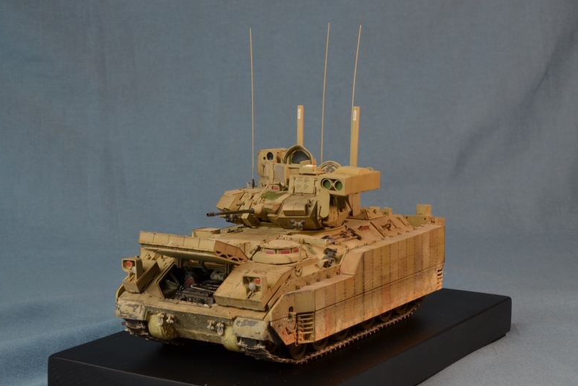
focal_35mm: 79
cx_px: 287
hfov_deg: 25.7
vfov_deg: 17.3
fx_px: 1269
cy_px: 194
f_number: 18
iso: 200
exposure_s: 1/4
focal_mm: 52
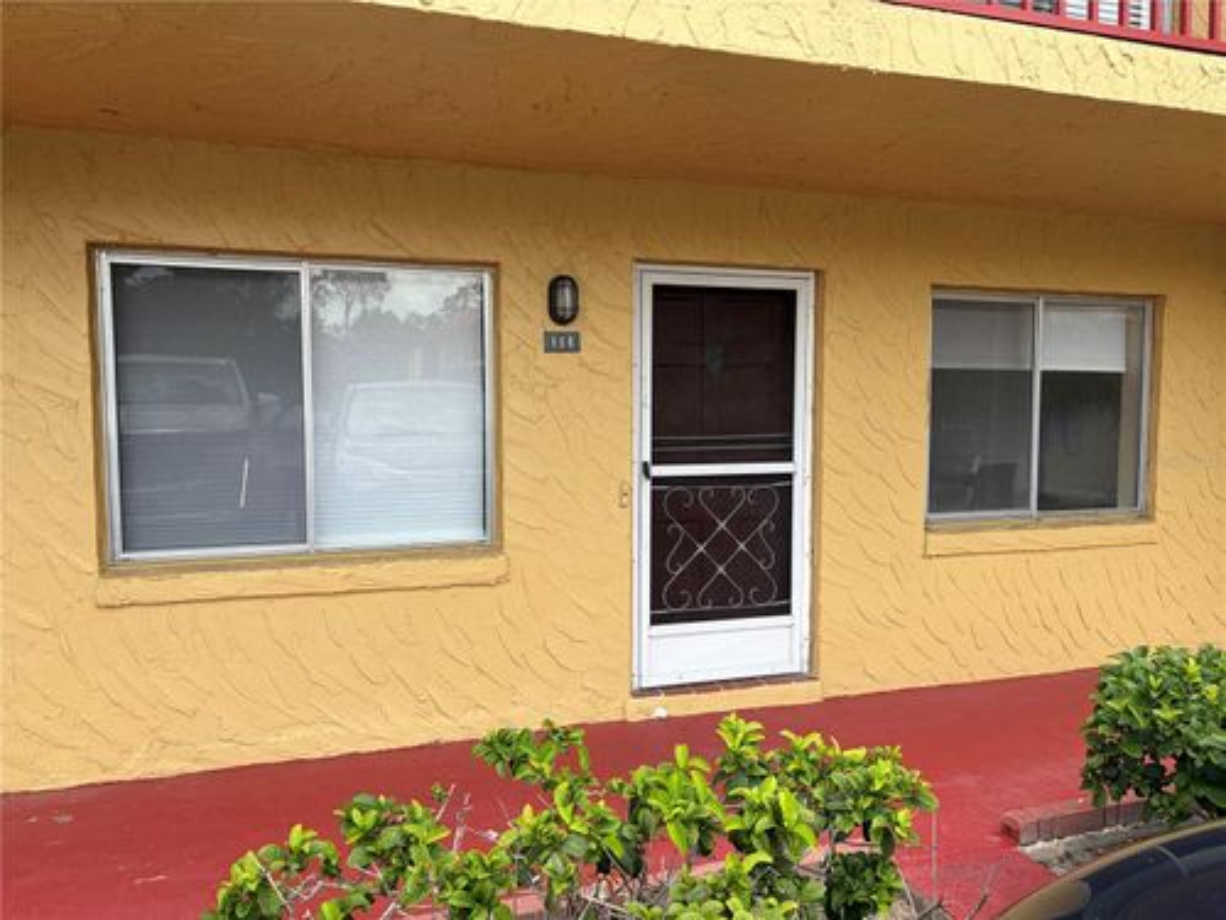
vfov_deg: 53.1
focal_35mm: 26
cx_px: 613
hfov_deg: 67.3
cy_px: 460
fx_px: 921
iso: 50
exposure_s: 1/850
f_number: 1.6
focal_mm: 5.96
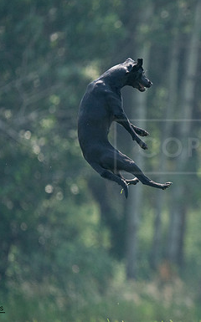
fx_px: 8096
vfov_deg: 2.3
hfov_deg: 1.4
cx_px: 194
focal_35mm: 922
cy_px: 161
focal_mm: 600
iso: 5000
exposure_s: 1/4000
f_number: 6.3
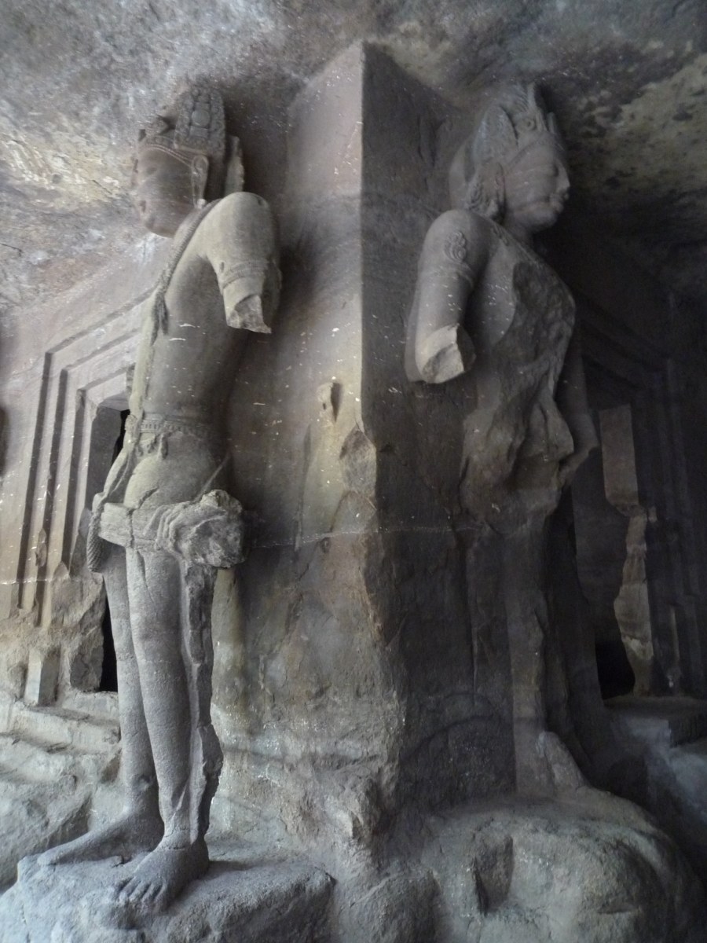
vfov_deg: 69.4
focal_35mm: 25
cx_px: 354
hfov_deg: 54.9
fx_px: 681
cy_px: 472
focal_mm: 4.4
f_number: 2.8
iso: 400
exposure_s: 1/4
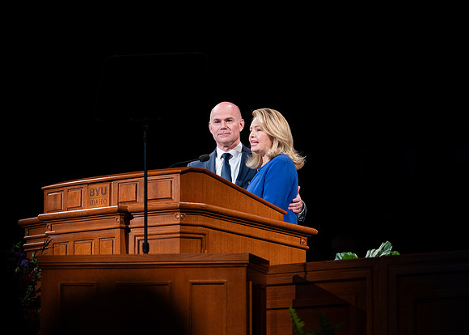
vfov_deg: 6.9
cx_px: 252
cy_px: 168
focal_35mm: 210
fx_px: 2794
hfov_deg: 9.6
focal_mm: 200
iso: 1250
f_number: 2.8
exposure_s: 1/250
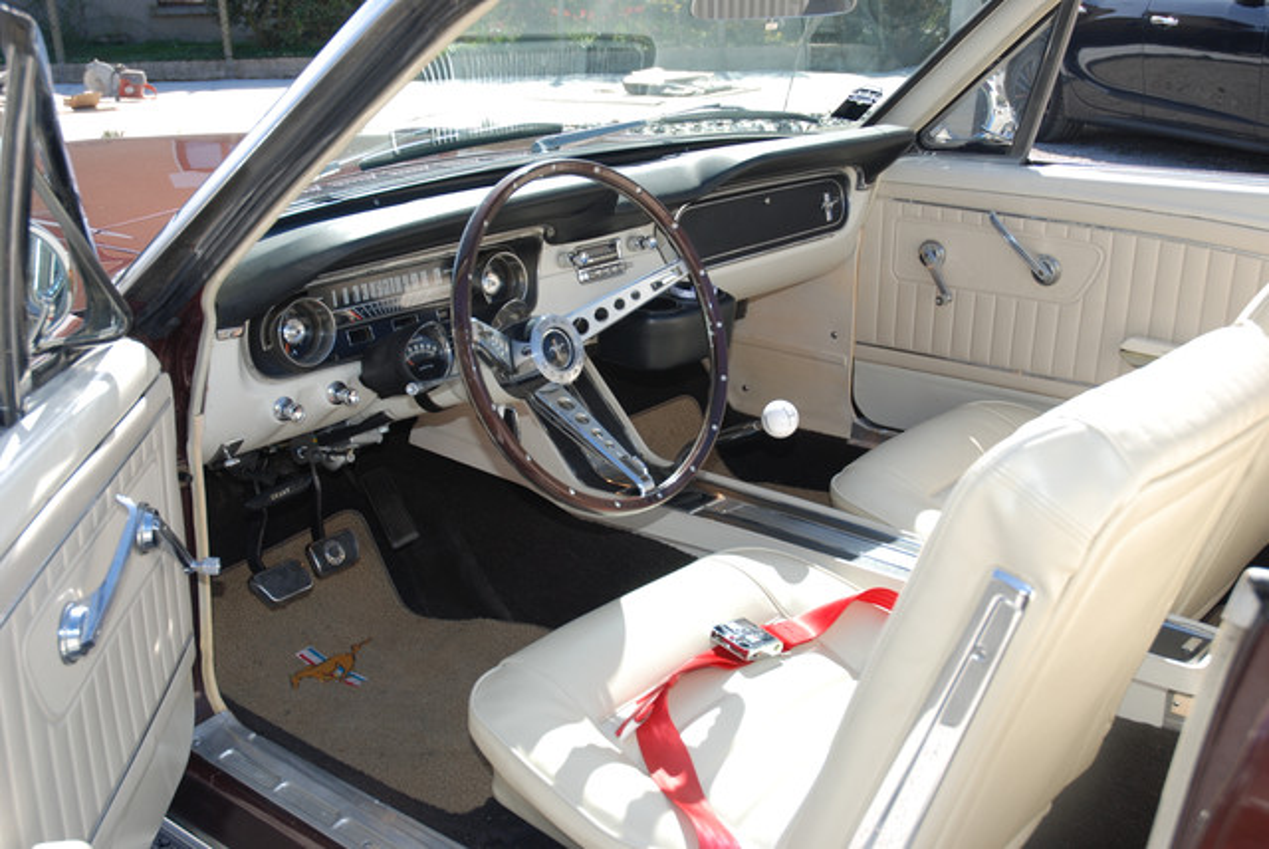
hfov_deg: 47.9
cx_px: 634
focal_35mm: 40
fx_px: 1429
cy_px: 424
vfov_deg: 33.1
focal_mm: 27
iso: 100
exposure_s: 1/200
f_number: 5
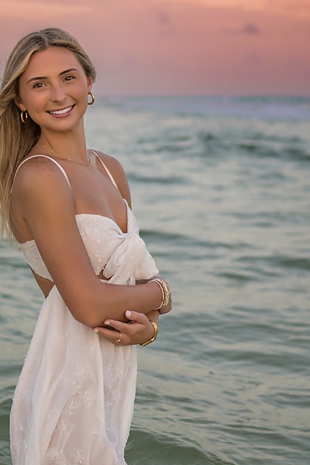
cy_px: 219
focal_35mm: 77
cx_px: 94
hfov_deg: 17.7
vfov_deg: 26.3
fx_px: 994
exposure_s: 1/2000
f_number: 1.8
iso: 320
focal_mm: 35
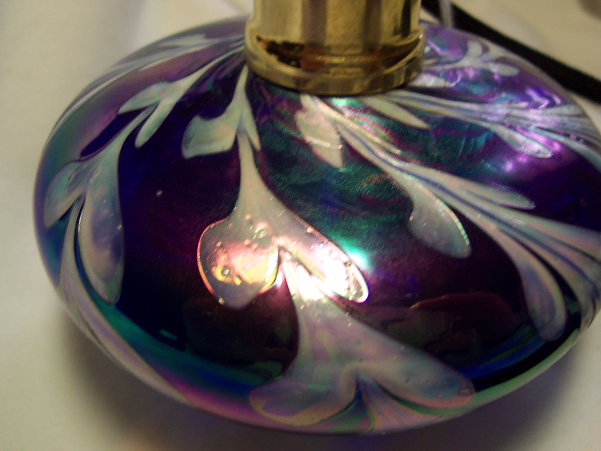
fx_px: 642
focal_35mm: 37
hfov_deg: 50.1
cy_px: 226
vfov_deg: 38.7
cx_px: 300
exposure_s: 1/45
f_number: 2.8
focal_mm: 5.6
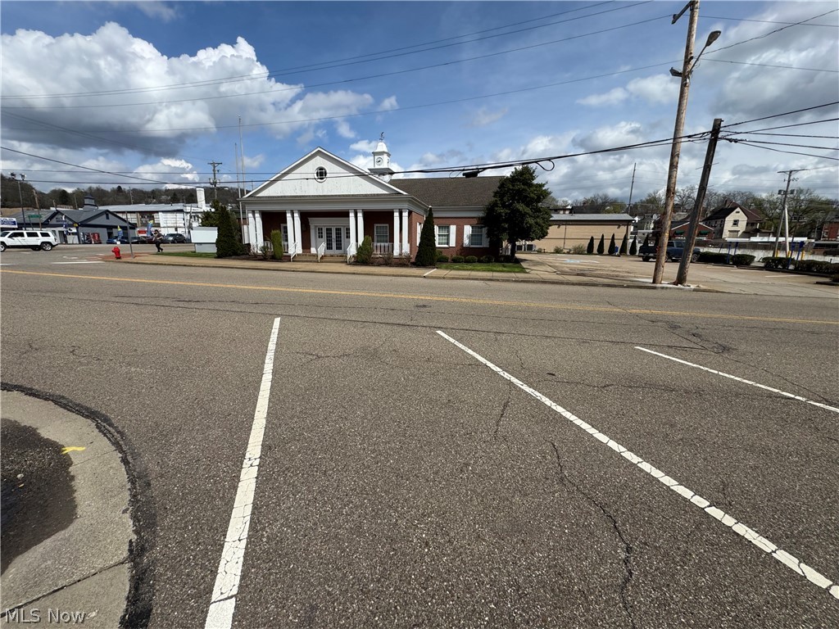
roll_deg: -1.6
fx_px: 339
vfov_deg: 85.7
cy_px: 314
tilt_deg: -8.3
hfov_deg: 102.1
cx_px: 420
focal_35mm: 14
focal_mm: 2.22
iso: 50
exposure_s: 1/3247
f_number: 2.2
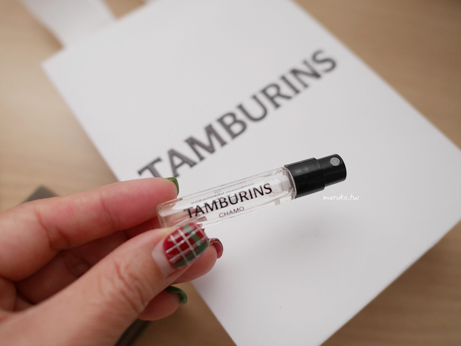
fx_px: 400
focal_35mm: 30
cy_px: 173
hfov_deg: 59.9
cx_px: 230
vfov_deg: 46.8
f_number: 2.2
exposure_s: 1/60
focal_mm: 15
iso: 800
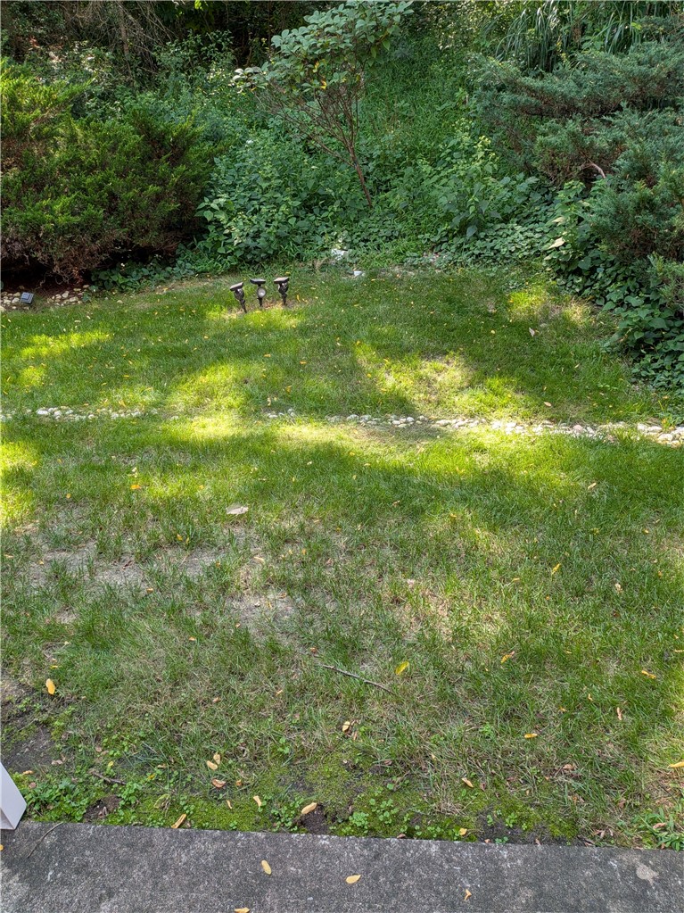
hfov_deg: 56.8
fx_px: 632
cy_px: 456
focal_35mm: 24
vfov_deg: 71.6
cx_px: 342
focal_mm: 4.53
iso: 29
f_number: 1.7
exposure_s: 1/174
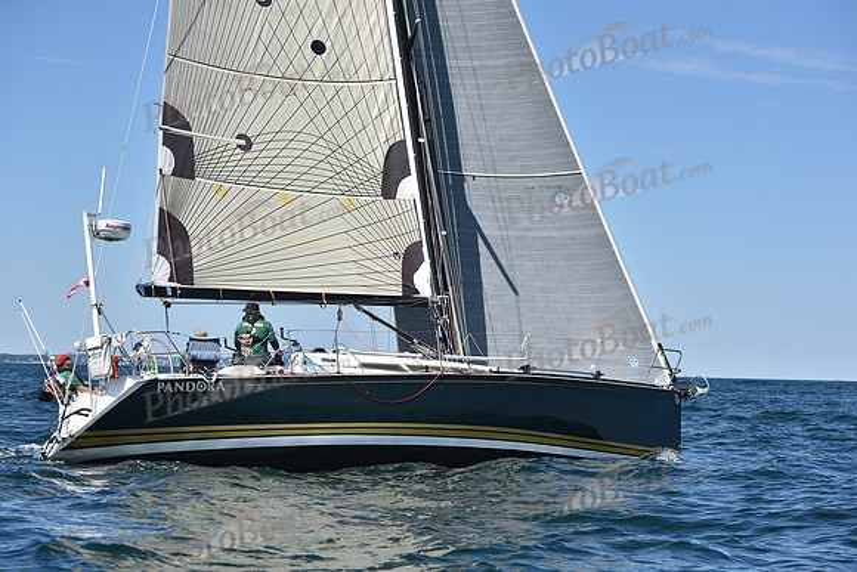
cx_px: 428
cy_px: 286
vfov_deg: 14.9
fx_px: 2191
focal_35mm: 92
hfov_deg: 22.1
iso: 250
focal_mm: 92
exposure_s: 1/2000
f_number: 5.6
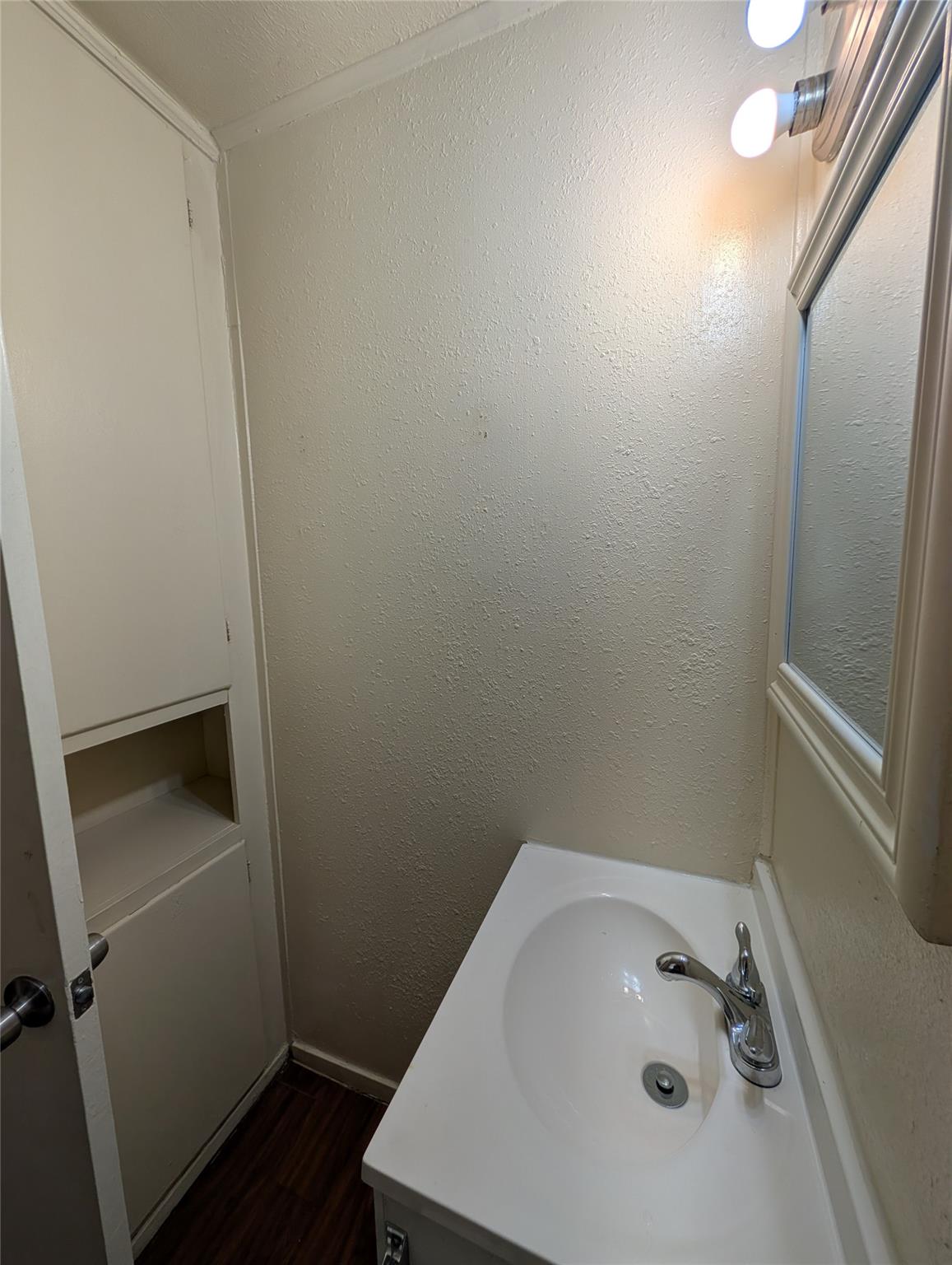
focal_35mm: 12
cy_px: 632
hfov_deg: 94.7
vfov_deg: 110.4
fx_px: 439
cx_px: 476
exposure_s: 1/164
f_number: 1.7
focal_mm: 2.02
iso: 32
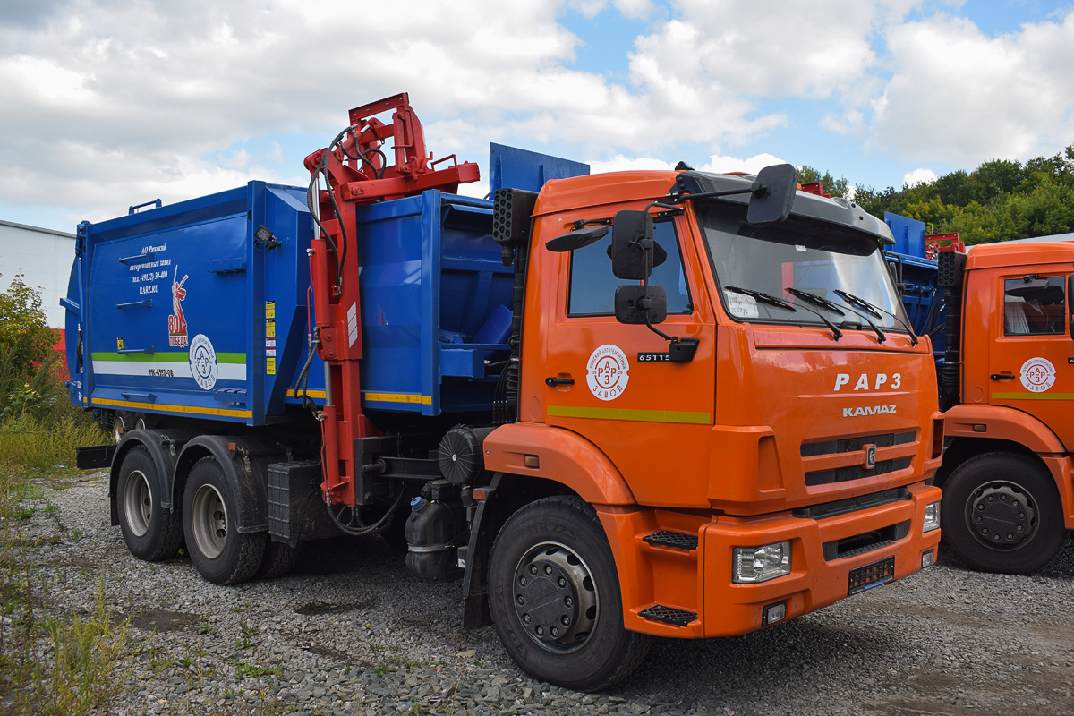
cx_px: 537
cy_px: 358
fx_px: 895
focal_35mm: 30
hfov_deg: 61.9
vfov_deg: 43.6
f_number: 5.6
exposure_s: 1/400
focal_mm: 20
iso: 200
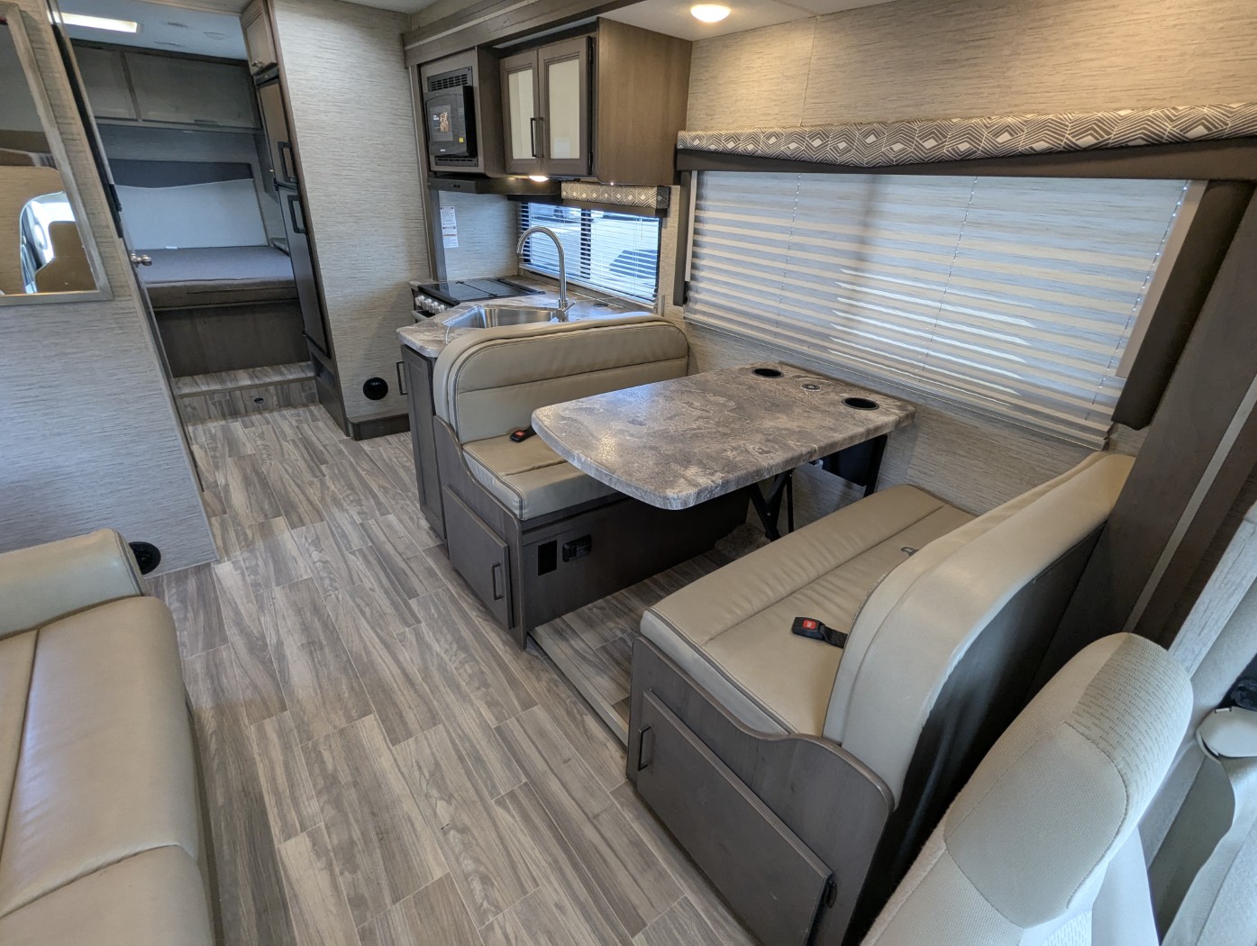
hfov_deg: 94.4
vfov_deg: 78.2
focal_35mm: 16
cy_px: 473
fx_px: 582
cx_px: 628
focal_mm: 2.35
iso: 95
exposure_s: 1/79.7
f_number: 2.2
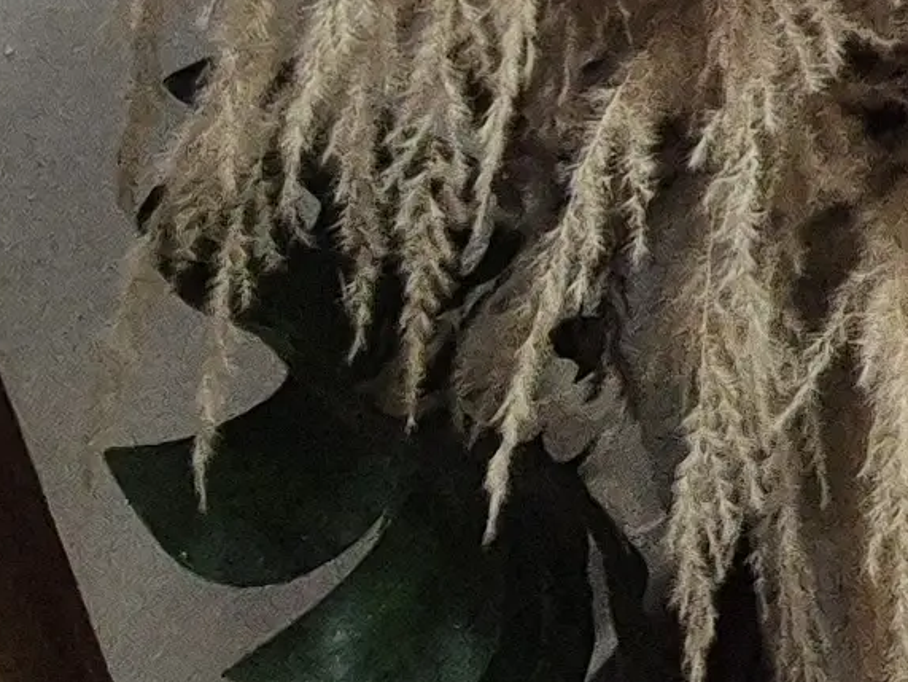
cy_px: -547
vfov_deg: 14.3
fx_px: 2388
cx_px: 2097
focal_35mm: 91
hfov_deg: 14.8
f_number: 2.2
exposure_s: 1/60
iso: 640
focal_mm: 2.2
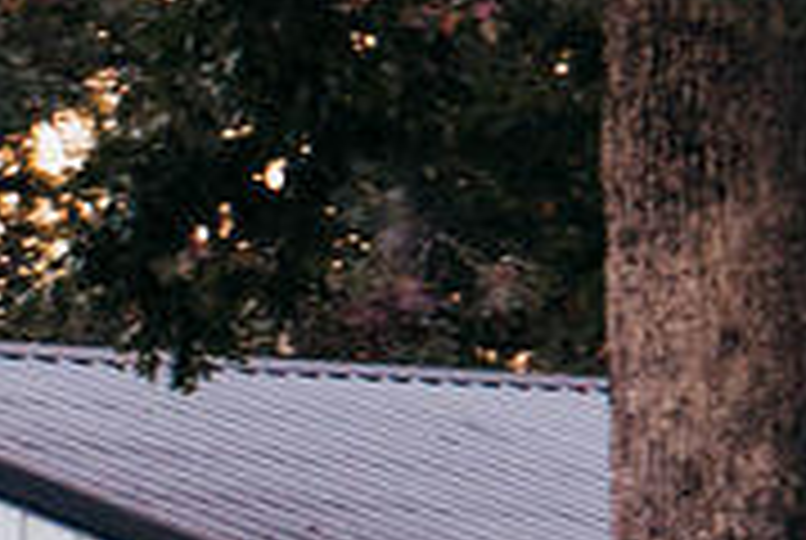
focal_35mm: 400
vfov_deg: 3.4
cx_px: 135
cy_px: 1127
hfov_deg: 5.1
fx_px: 8970
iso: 2000
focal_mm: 70
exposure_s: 1/160
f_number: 5.6
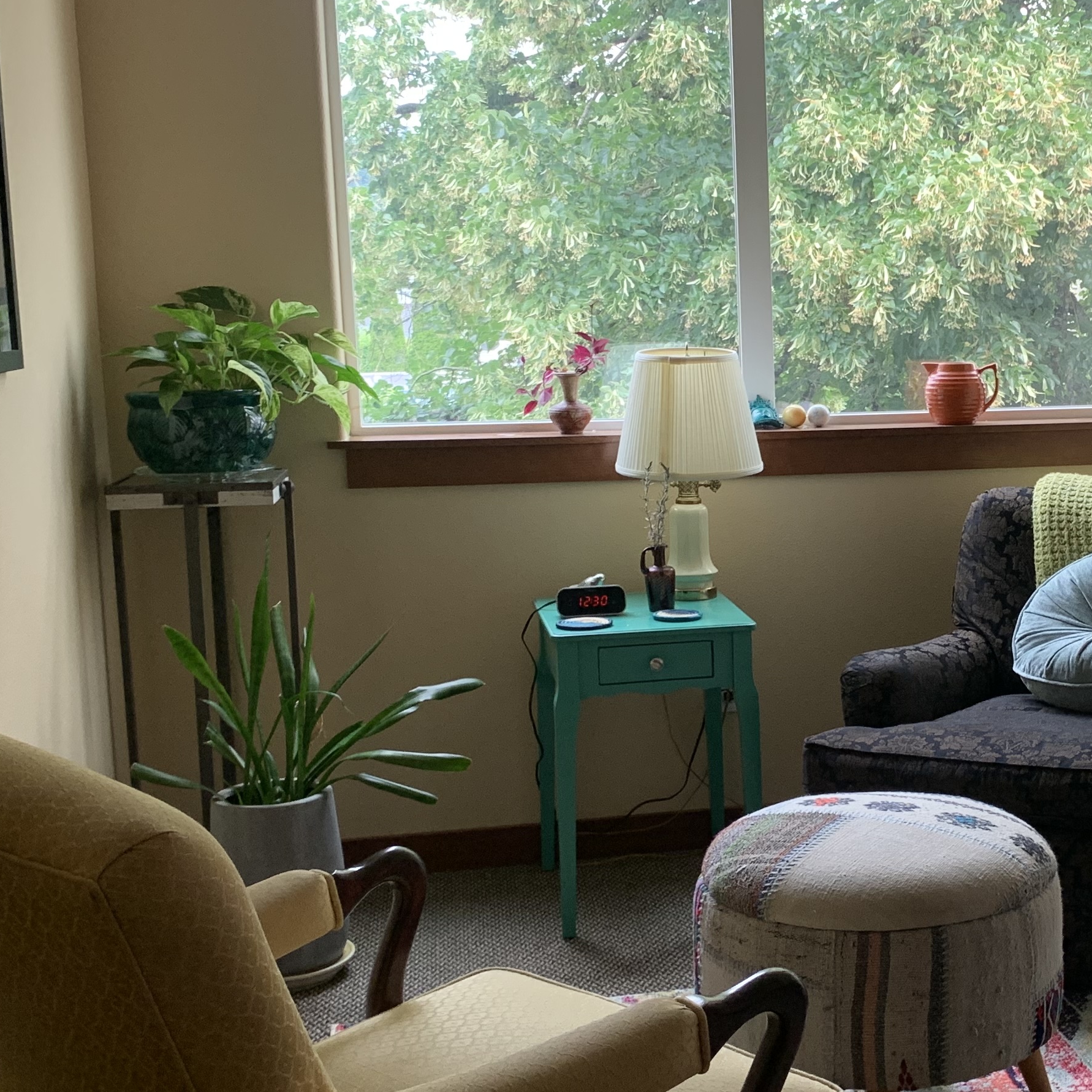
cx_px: 884
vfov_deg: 32.8
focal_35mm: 52
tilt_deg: -9.1
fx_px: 1856
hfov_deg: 31.9
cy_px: 570
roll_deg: +1.6
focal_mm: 4.25
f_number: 1.8
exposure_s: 1/121
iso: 80
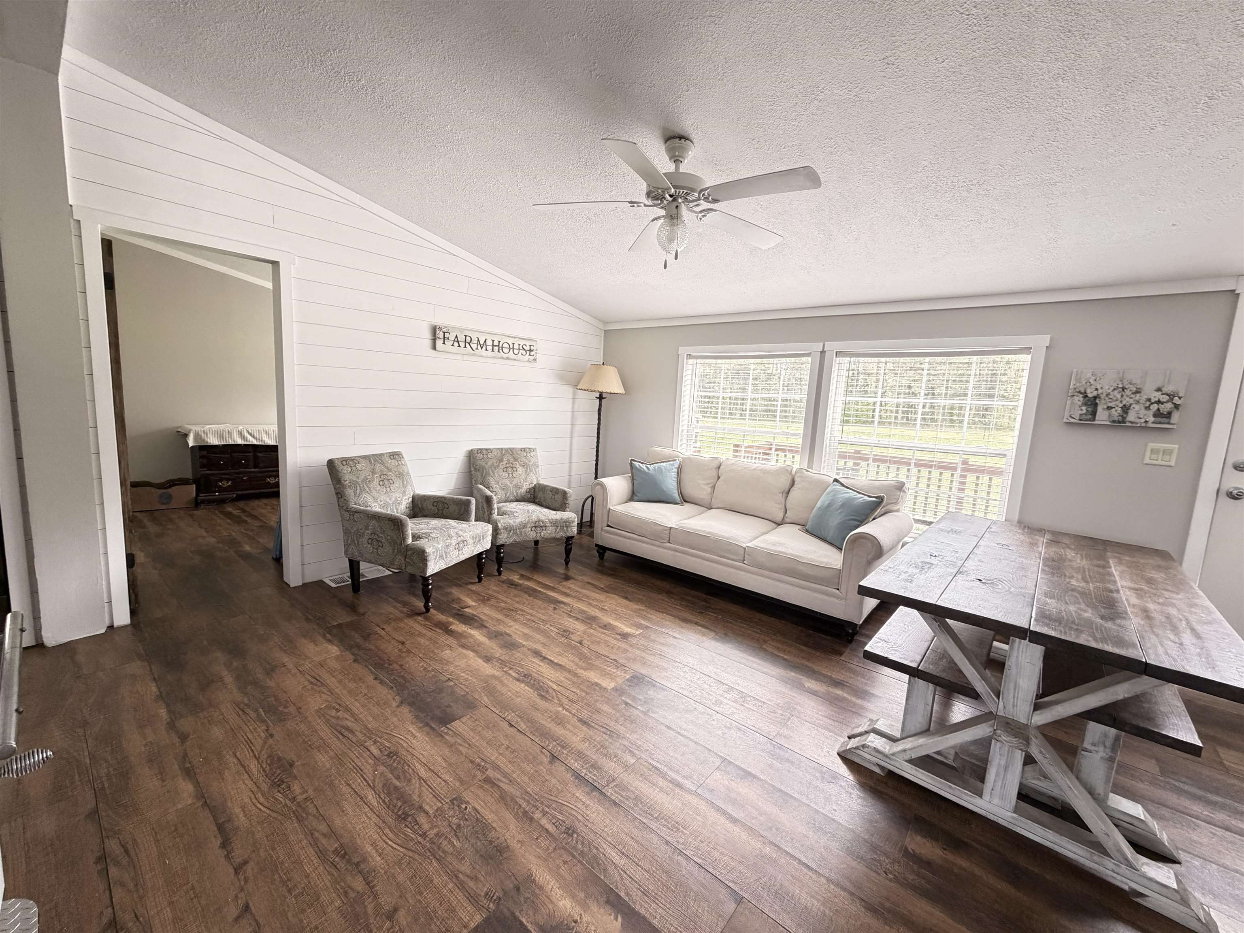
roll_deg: -1.2
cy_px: 466
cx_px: 622
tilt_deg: -6.5
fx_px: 503
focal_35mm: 14
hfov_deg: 102.1
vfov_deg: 85.7
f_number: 2.2
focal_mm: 2.22
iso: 320
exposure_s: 1/69
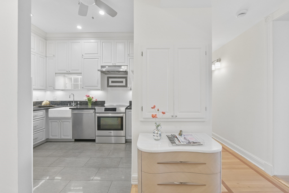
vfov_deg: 81.2
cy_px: 96
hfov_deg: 104.3
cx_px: 144
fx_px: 112
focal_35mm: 14
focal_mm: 14
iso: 640
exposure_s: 1/15
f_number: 9
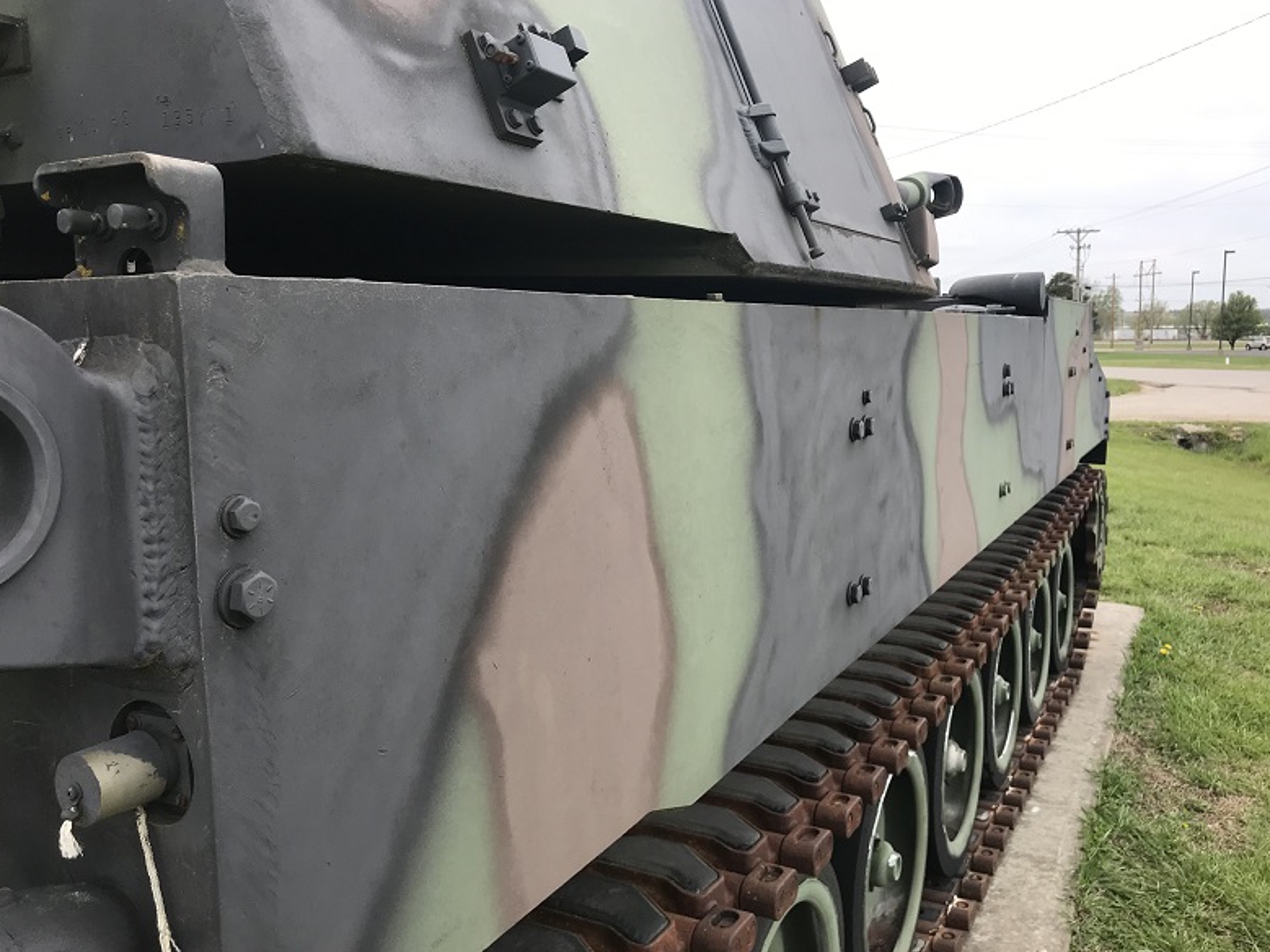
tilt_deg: -7.6
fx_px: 1064
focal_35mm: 29
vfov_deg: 48.2
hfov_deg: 61.7
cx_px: 638
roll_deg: +1.5
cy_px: 465
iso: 20
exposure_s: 1/785
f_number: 1.8
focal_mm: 3.99
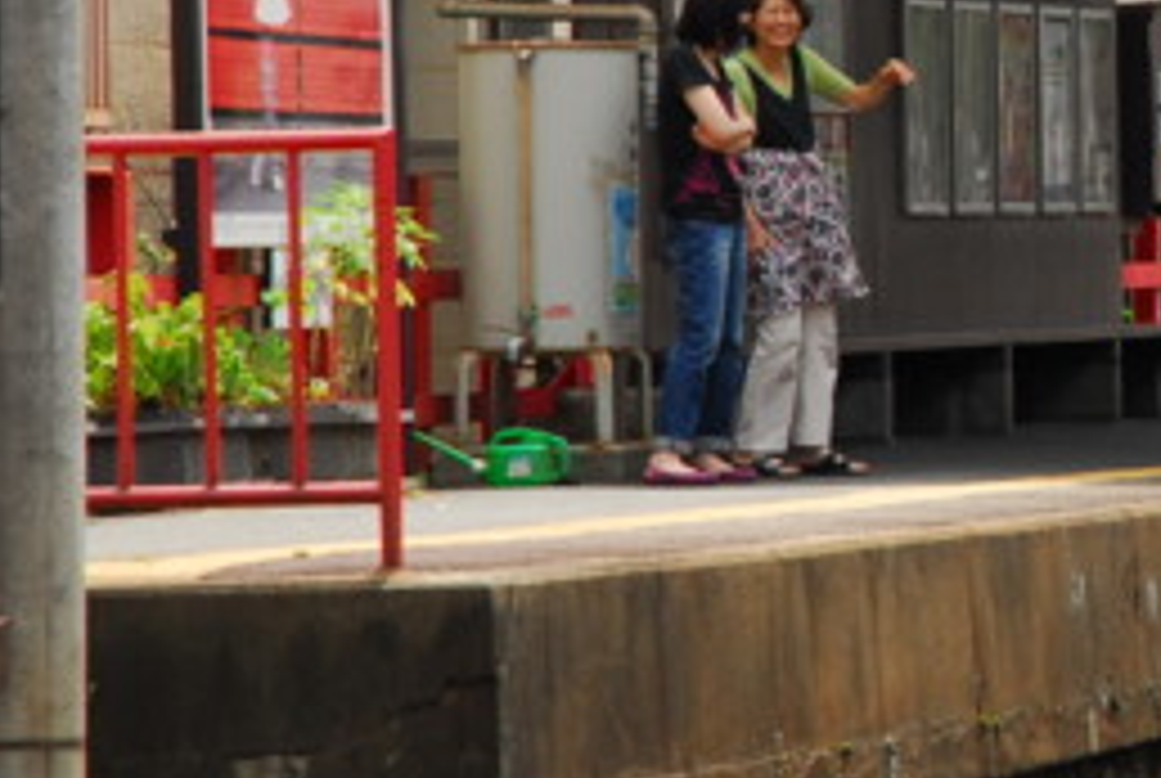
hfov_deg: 6.3
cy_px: 112
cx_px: 1503
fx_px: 10532
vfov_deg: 4.2
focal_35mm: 326
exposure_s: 1/250
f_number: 8
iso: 200
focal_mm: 70
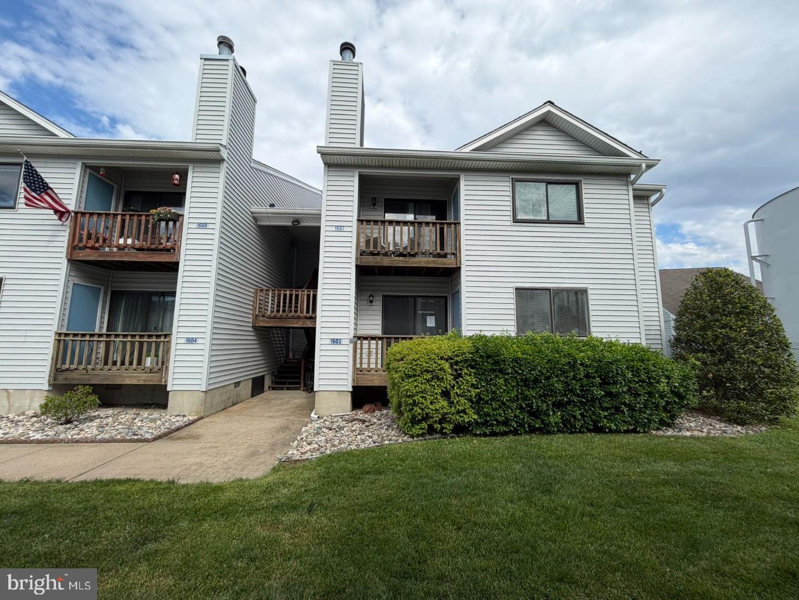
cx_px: 400
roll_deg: -0.3
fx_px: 323
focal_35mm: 14
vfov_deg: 85.7
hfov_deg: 102.1
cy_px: 300
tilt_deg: +8.7
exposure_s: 1/770
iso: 25
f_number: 2.2
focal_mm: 2.22
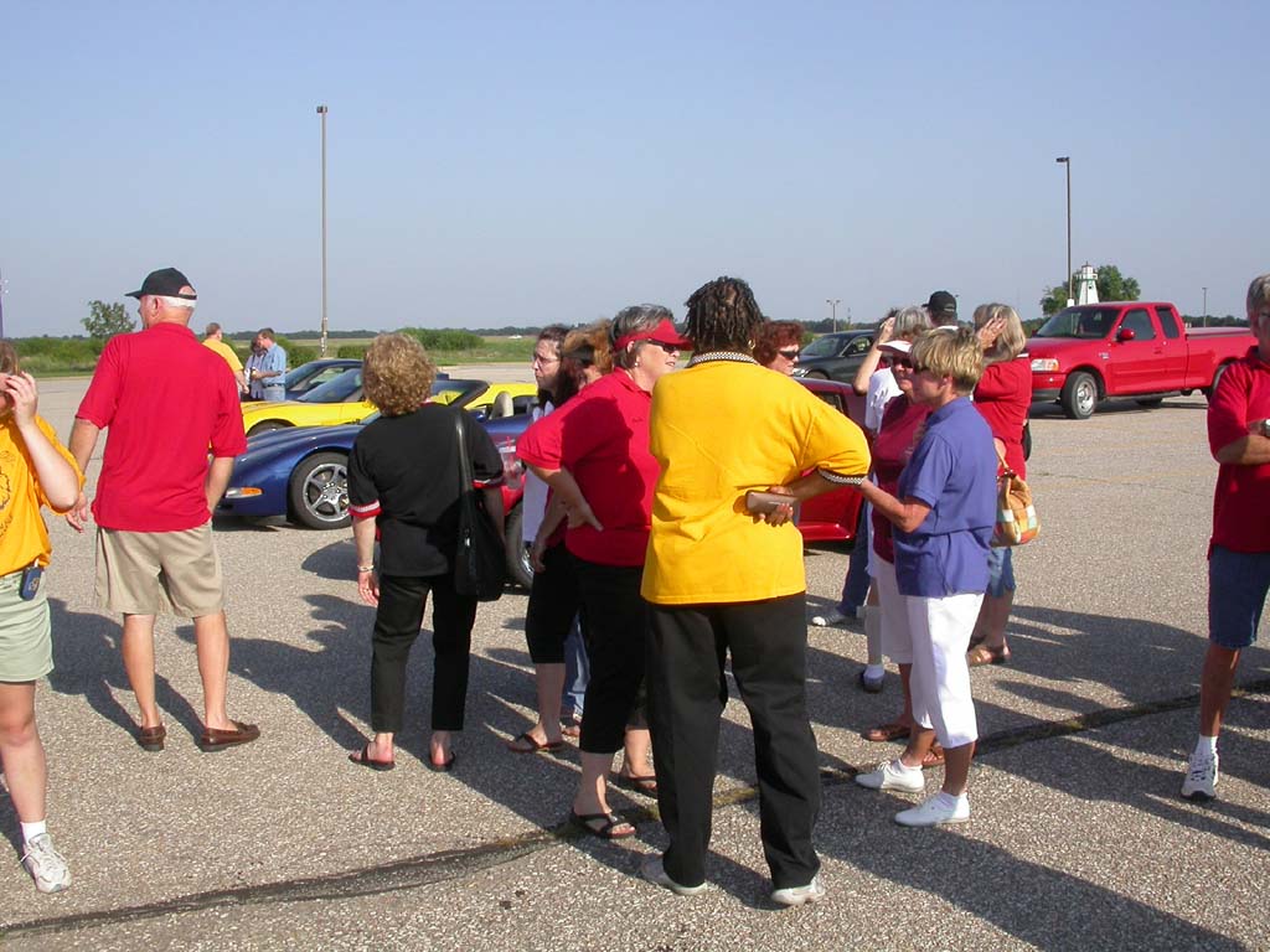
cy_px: 476
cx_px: 635
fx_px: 1394
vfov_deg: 37.7
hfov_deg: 49.0
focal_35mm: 38
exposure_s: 1/267
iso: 100
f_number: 7.5
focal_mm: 7.85
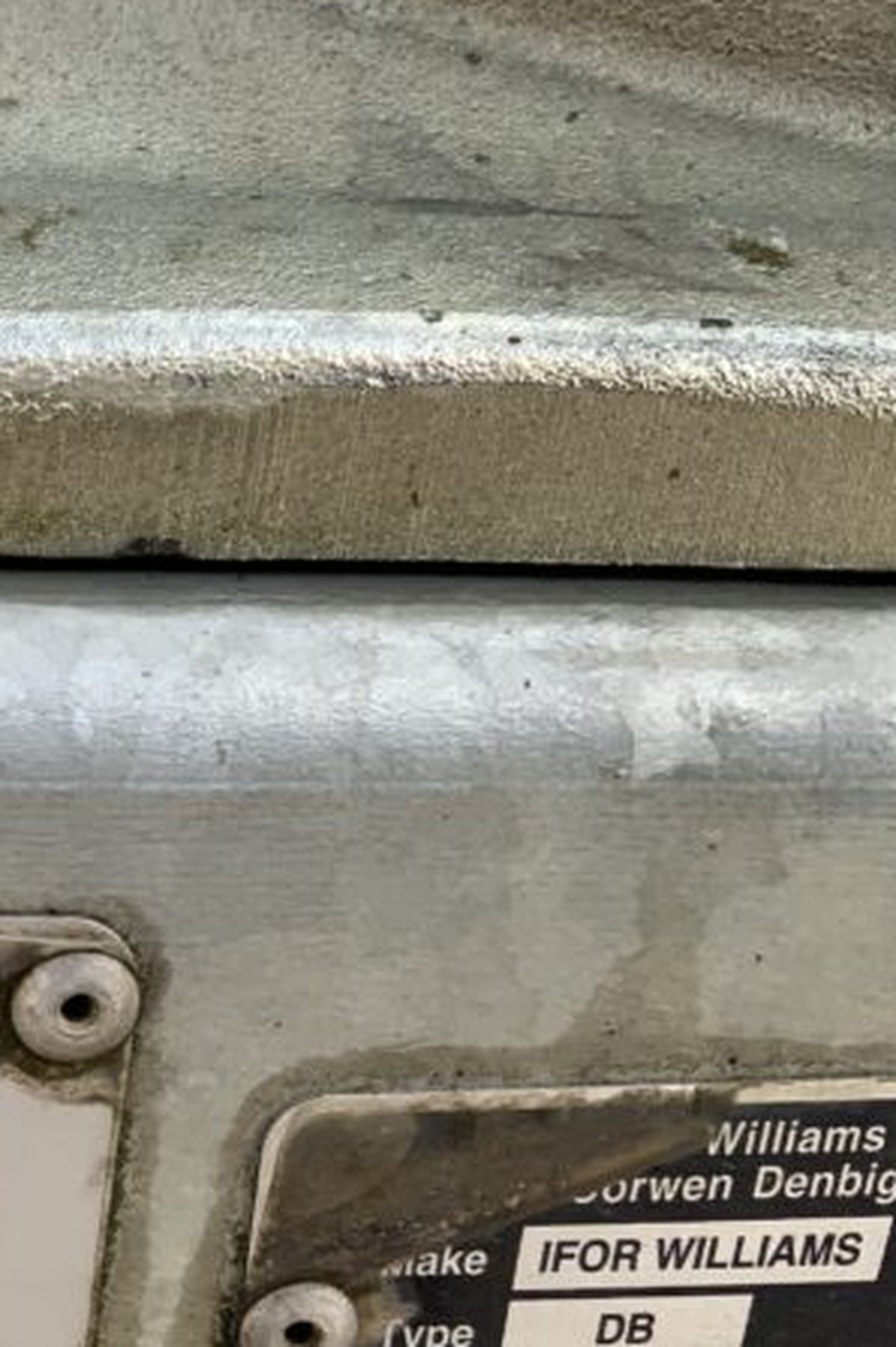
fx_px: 2580
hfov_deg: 17.6
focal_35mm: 69
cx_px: -460
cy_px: 1067
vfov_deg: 28.7
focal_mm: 3
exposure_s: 1/504
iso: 16
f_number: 1.8
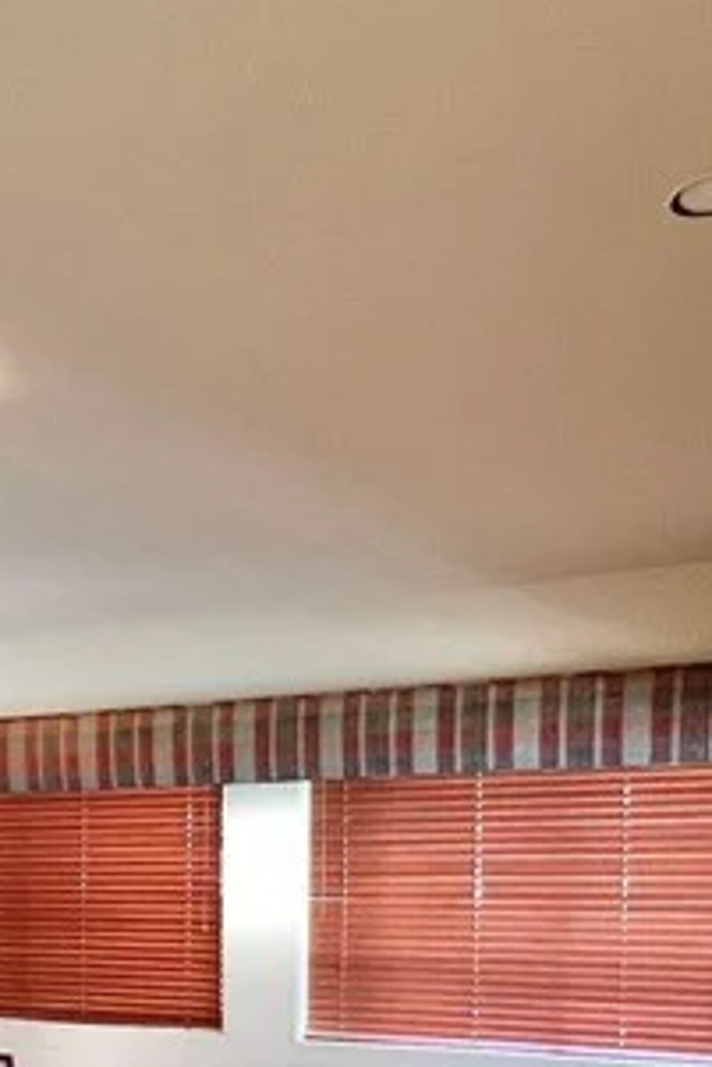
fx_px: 1363
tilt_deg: -1.9
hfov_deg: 23.3
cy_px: 932
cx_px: -365
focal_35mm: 46
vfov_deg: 40.0
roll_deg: -0.4
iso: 200
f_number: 1.8
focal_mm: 1.57
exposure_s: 1/60
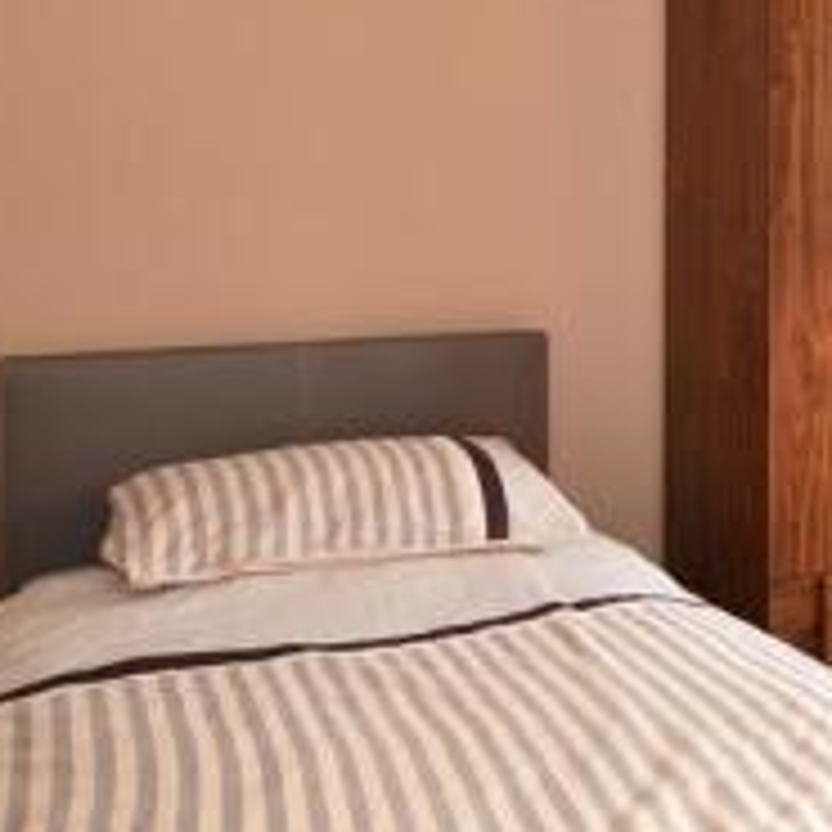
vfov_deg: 36.6
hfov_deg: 34.2
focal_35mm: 45
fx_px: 1224
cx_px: 832
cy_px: 202
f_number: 5
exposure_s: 1/13
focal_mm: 10
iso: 200
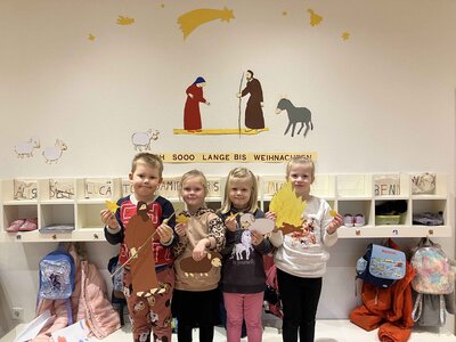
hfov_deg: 63.4
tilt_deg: -0.2
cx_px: 228
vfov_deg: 49.7
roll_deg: +0.3
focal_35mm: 28
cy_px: 171
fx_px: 369
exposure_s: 1/50
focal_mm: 3.99
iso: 160
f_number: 1.8
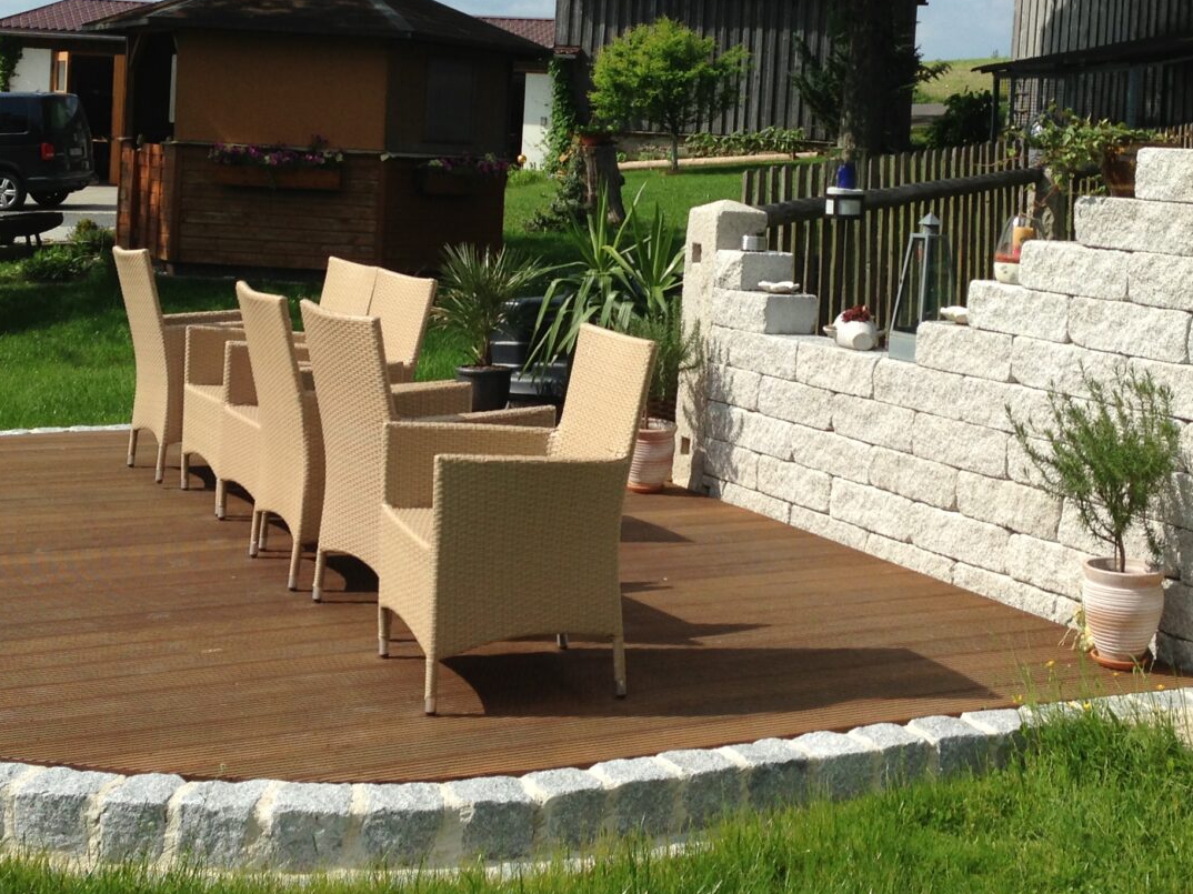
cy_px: 232
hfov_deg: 32.7
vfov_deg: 24.6
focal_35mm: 59
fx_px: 2033
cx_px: 650
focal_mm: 4.13
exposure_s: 1/1938
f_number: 2.4
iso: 50
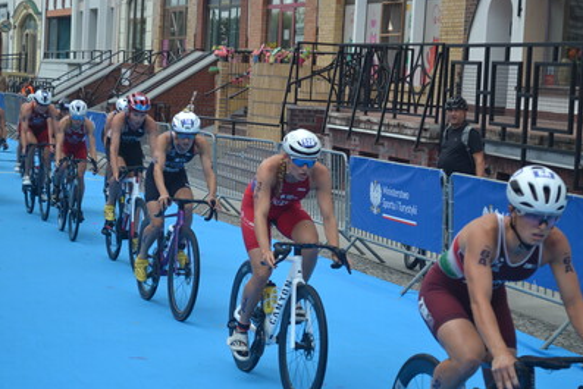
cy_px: 201
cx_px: 288
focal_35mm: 89
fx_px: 1434
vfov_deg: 15.5
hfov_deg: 23.0
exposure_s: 1/1000
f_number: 5.6
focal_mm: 55
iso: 400
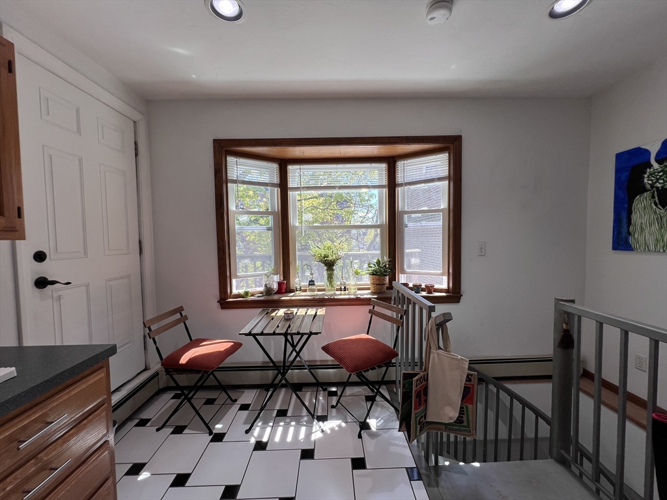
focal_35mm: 13
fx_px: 250
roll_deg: +1.1
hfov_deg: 106.2
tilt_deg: -2.9
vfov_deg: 89.9
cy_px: 250
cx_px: 334
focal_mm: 1.57
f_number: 1.8
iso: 32
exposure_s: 1/152
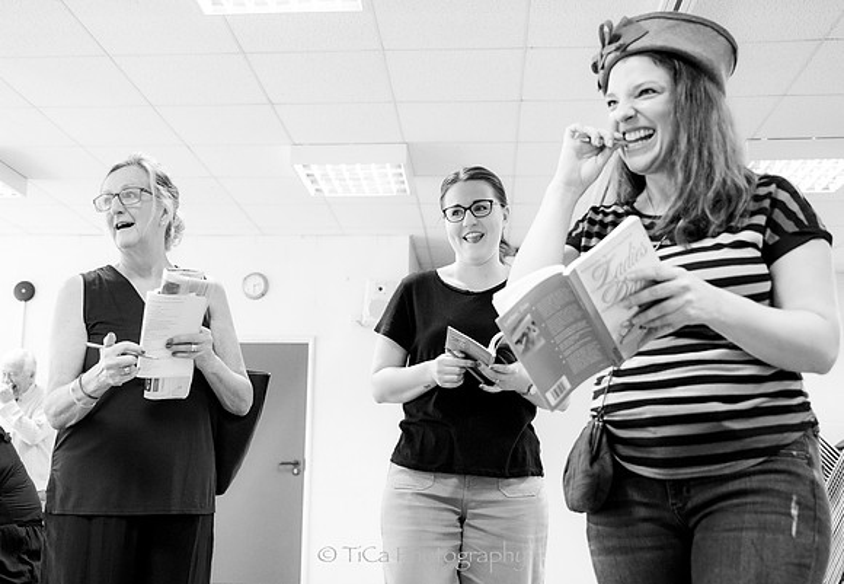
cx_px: 378
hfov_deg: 45.8
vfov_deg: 32.5
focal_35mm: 42
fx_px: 998
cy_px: 332
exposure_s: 1/125
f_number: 2.8
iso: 1600
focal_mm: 24
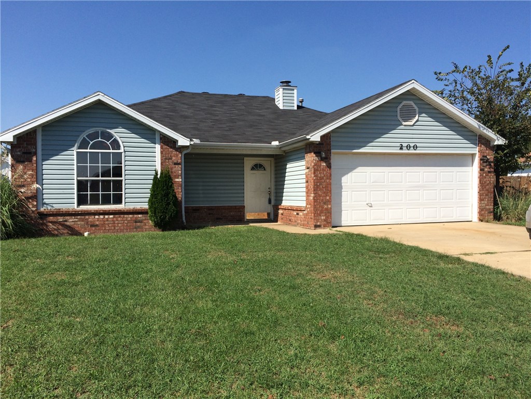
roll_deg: +0.9
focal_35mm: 29
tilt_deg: +1.1
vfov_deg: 48.2
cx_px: 266
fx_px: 445
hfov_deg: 61.7
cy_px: 200
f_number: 2.2
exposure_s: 1/2564
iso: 32
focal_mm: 4.15
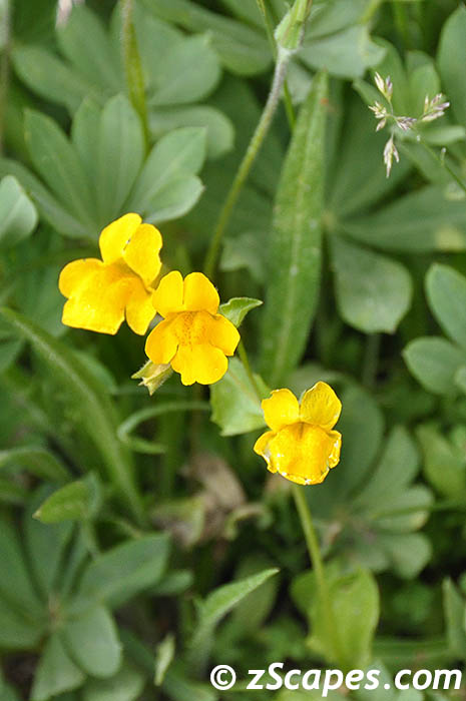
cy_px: 350
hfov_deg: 10.1
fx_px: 2628
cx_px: 233
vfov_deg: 15.2
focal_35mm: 135
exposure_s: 1/30
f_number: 8
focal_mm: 90
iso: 800
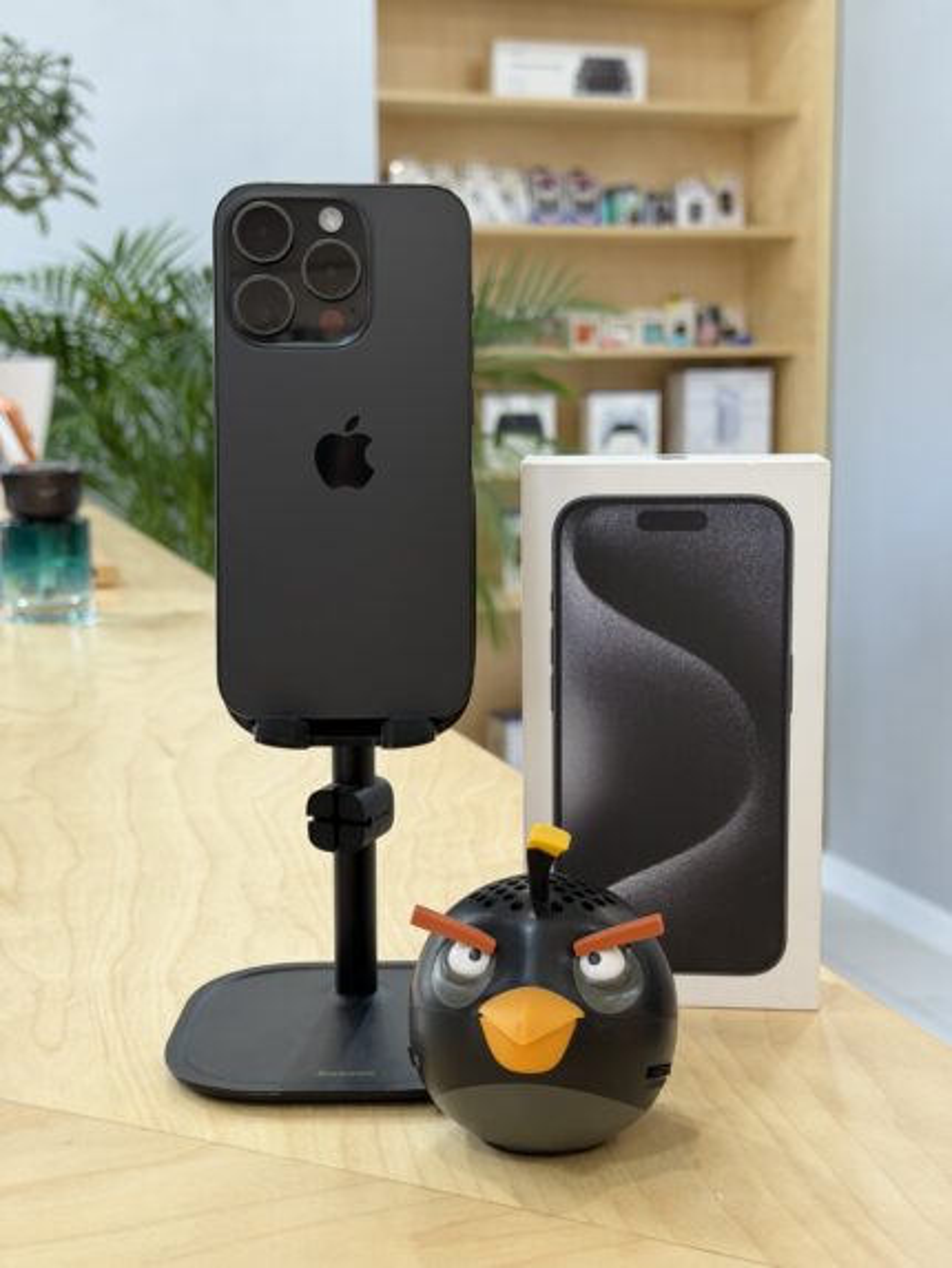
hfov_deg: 30.3
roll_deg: -0.3
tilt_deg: -9.0
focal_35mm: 48
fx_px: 1759
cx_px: 476
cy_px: 634
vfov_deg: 39.6
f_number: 1.78
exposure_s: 1/50
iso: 64
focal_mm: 6.76
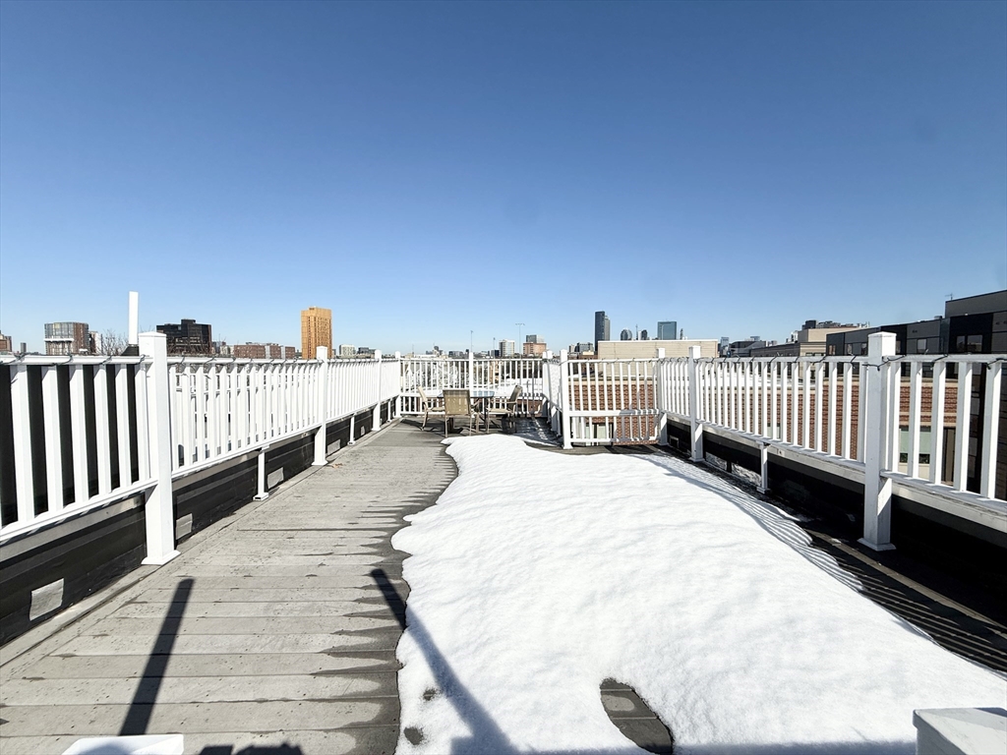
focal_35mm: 14
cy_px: 378
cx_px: 504
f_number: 2.2
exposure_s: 1/5618
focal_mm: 2.22
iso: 40
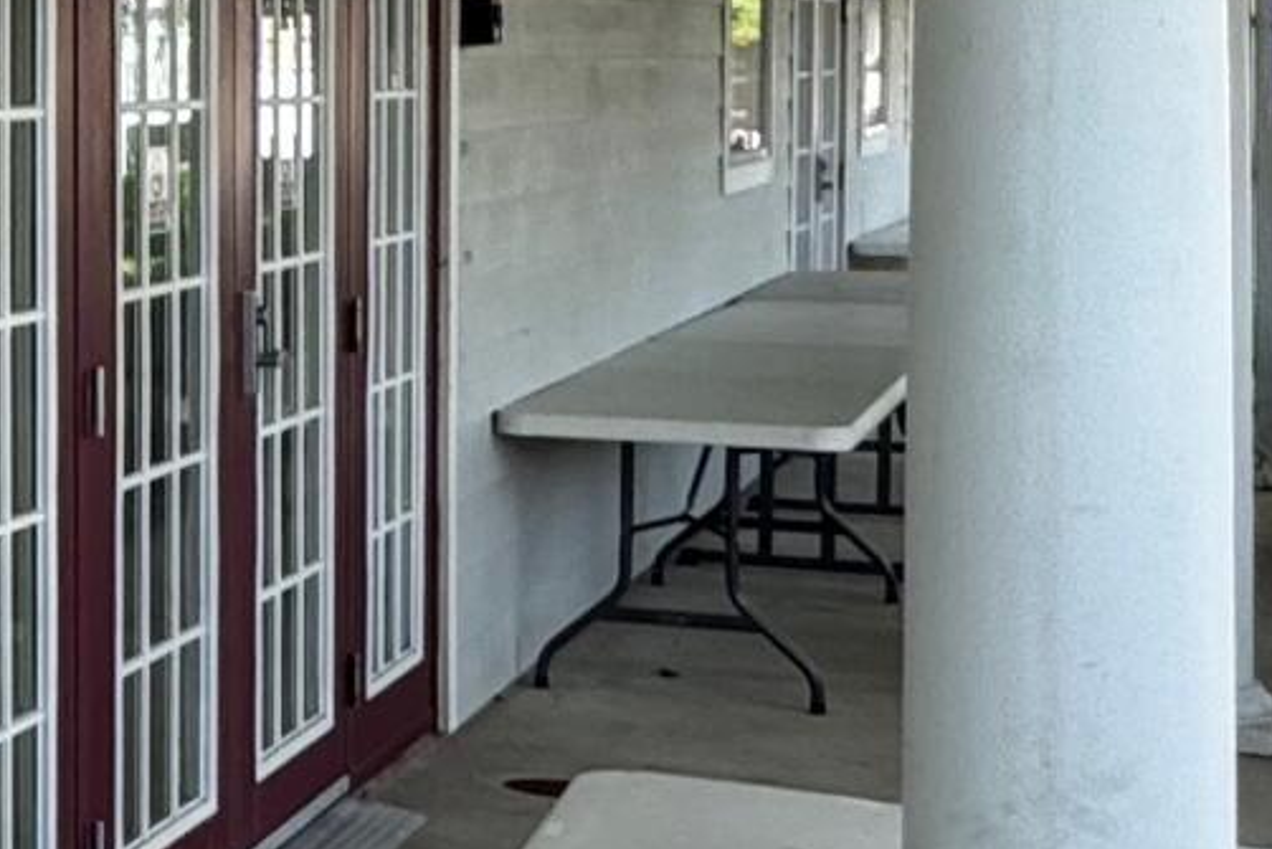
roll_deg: +0.7
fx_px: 3075
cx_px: -1163
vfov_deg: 15.7
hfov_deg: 17.7
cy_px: 264
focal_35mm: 87
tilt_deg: -3.0
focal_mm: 2.22
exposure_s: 1/459
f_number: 2.2
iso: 40
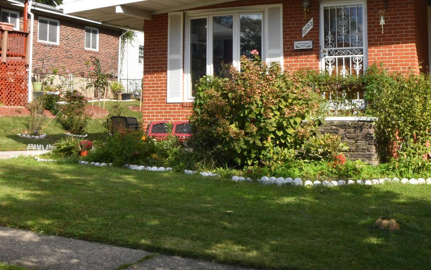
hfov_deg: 33.8
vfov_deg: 21.3
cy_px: 47
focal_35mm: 60
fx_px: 705
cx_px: 276
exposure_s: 1/80
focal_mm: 24
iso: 400
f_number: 25
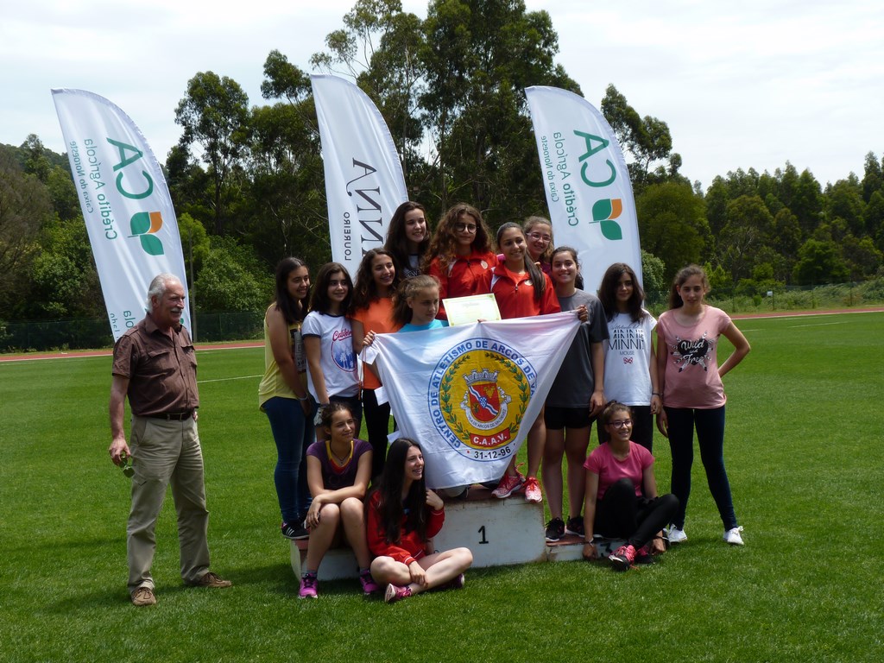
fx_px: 1405
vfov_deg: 26.6
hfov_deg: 34.9
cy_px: 332
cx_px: 442
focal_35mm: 55
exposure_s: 1/250
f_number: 5.6
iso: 80
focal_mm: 9.8
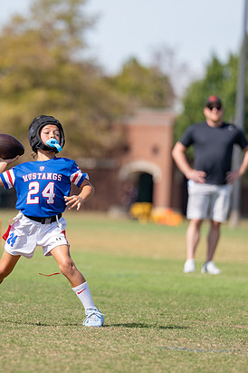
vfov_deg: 4.8
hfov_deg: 3.2
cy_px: 158
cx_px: 22
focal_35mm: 428
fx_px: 4422
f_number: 2.8
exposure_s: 1/1000
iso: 100
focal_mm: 200
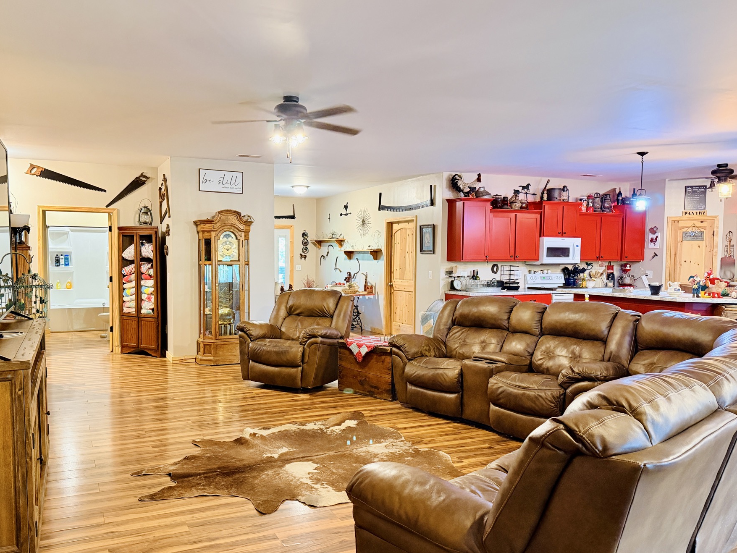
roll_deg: -0.6
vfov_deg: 49.7
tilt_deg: -3.9
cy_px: 289
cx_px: 321
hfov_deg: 63.2
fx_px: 596
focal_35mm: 28
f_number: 1.78
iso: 800
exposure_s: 1/40
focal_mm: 6.76
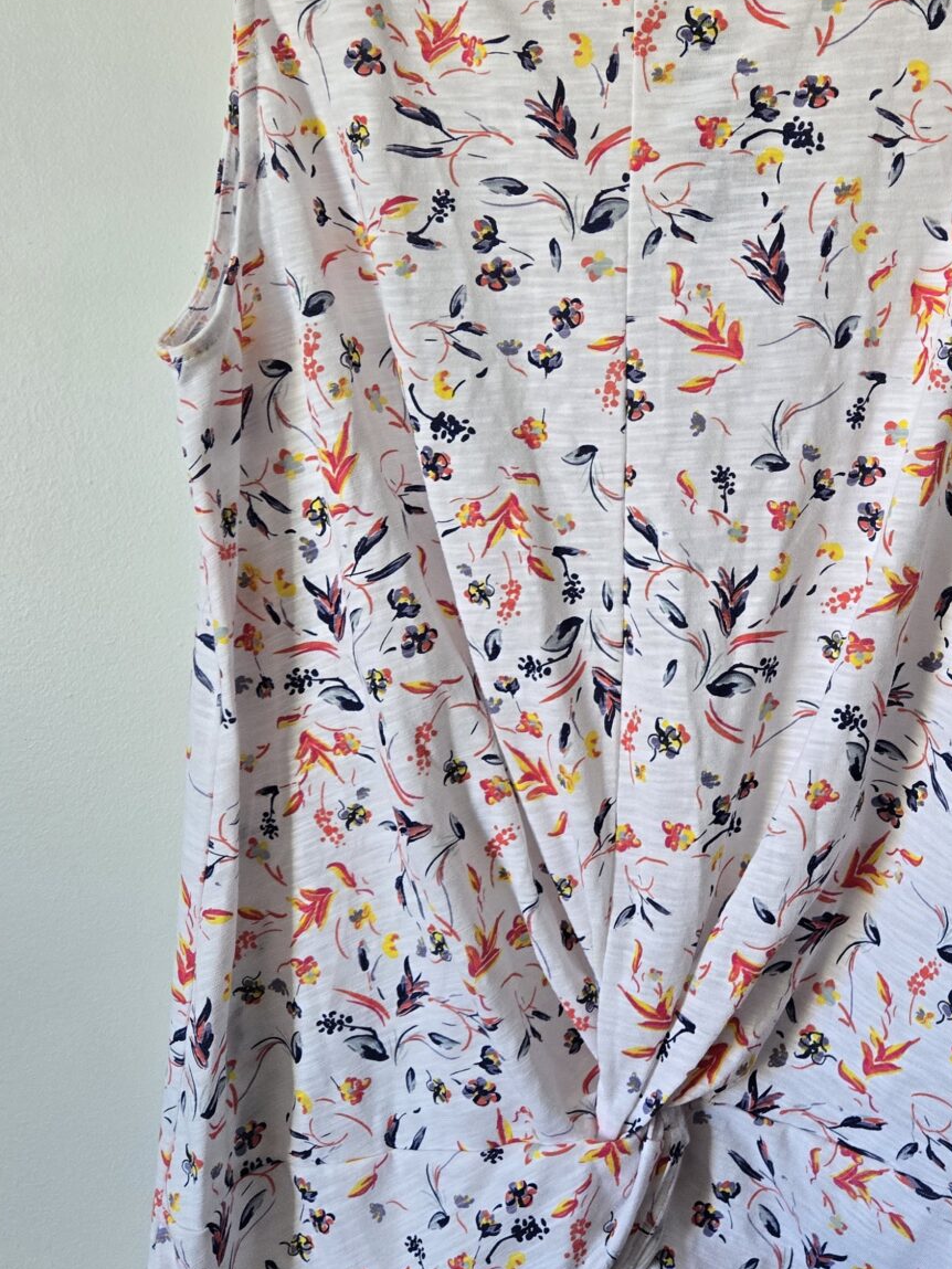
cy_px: 584
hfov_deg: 34.5
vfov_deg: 45.7
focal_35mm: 41
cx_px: 698
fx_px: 1503
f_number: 1.8
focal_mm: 5.4
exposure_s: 1/120
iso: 200
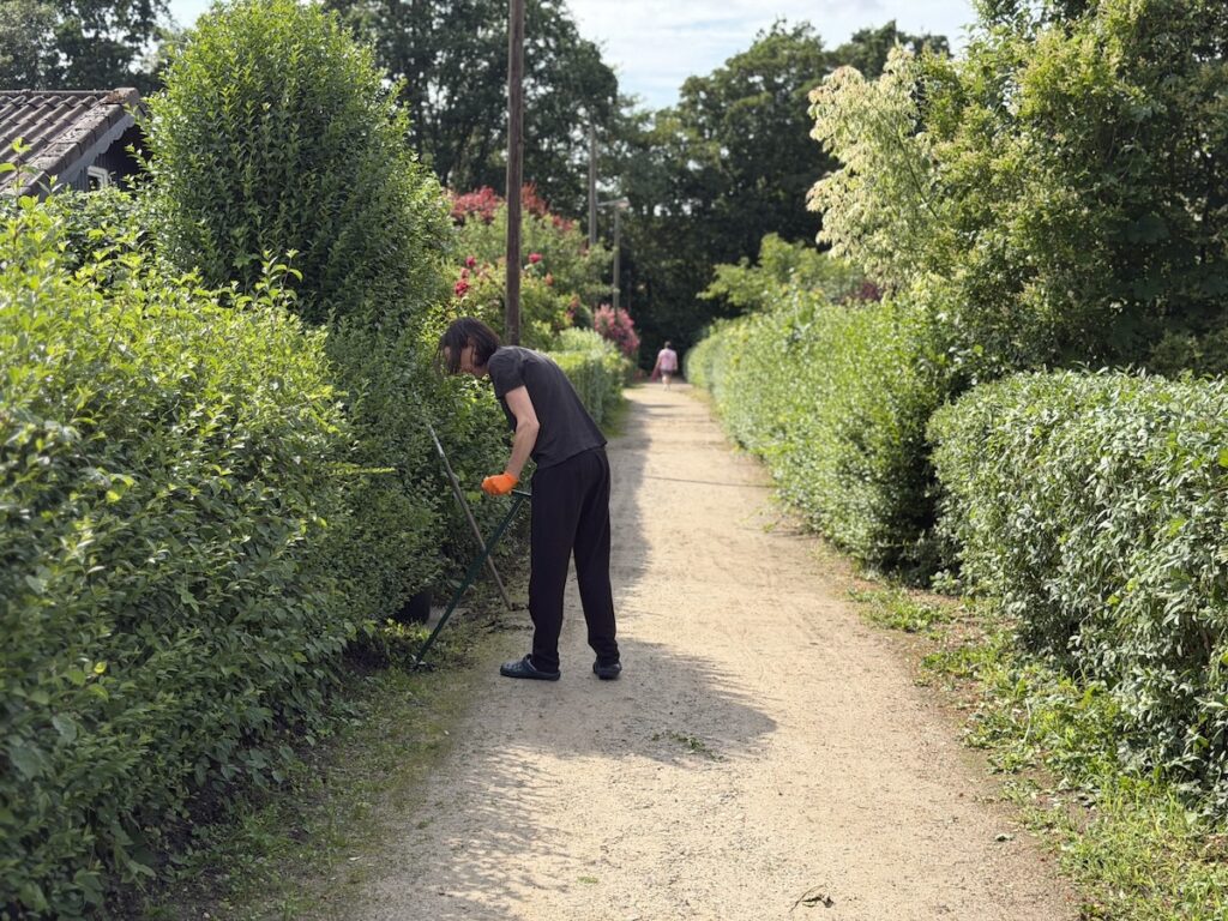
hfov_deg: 39.7
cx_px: 614
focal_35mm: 48
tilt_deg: -5.6
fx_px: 1703
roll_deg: -1.3
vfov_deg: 30.3
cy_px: 460
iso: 100
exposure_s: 1/3096
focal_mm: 6.76
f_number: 1.78
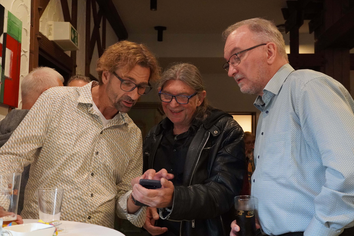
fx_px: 457
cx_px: 177
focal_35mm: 46
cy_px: 118
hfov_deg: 42.3
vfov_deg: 28.9
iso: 6400
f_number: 4.5
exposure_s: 1/80
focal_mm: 31
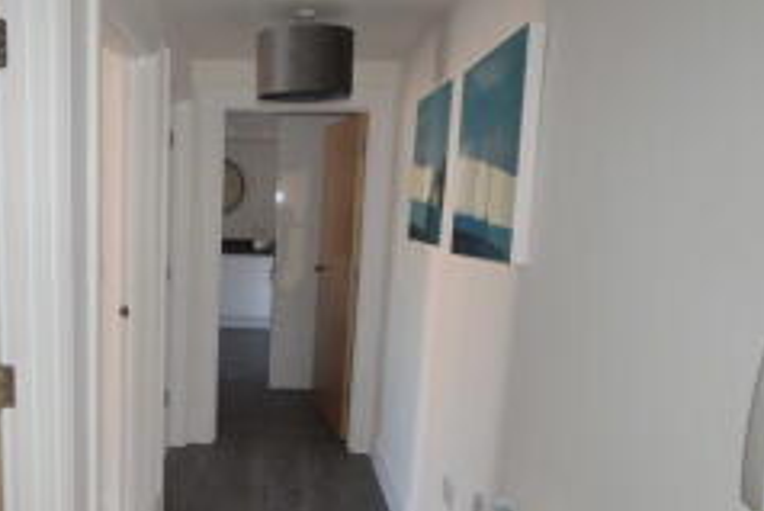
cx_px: 180
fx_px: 637
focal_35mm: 30
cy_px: 326
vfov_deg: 43.2
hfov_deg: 58.3
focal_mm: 10
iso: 720
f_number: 3.5
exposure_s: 1/60
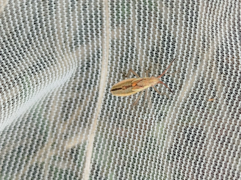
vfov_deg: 42.9
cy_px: 90
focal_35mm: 33
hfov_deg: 55.4
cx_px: 120
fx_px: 230
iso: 80
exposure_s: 1/100
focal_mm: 5.31
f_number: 1.7
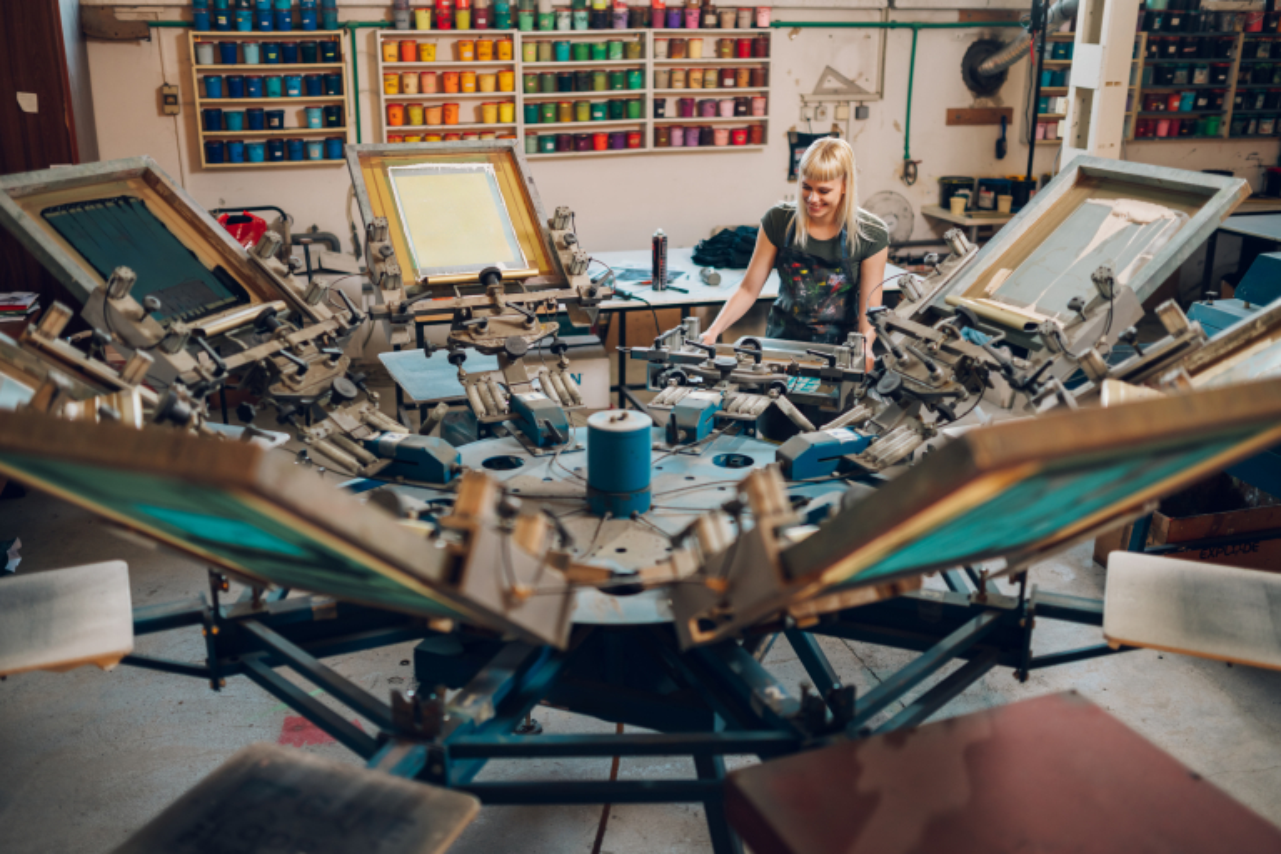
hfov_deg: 54.4
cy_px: 427
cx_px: 640
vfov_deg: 37.9
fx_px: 1245
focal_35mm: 35
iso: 160
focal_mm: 35
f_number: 1.4
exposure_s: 1/320
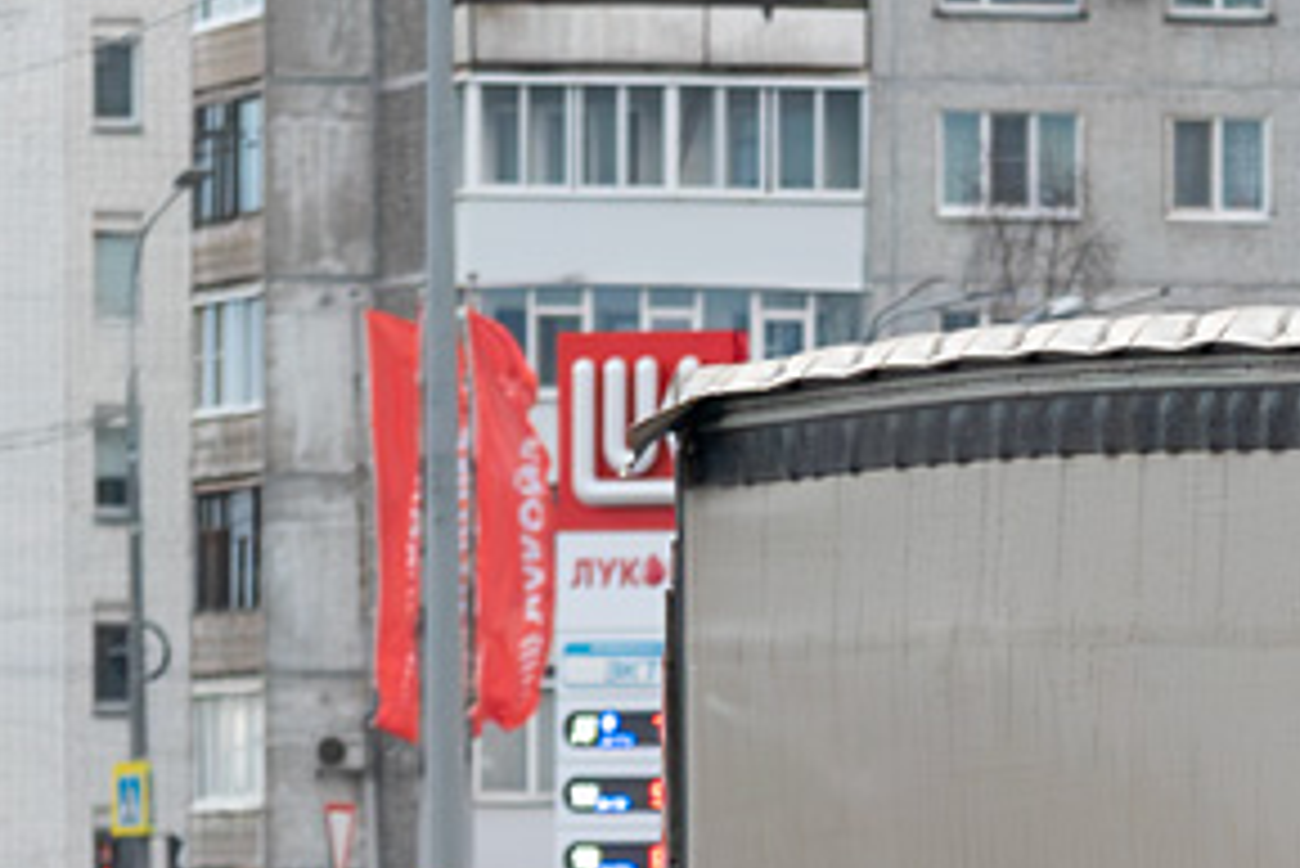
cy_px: 931
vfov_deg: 3.8
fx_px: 12898
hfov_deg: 5.7
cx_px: 2317
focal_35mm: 357
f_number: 5.6
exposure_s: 1/400
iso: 1000
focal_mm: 86
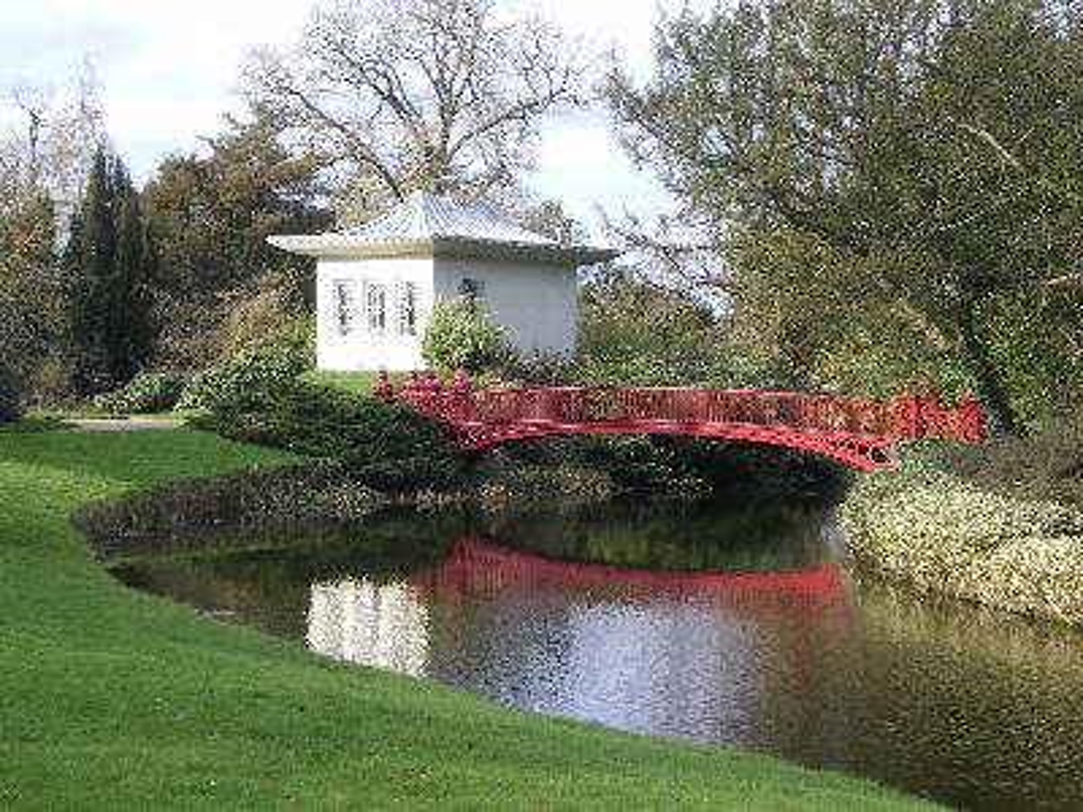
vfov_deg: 21.0
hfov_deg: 27.8
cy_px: 406
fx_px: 2190
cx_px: 542
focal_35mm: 70
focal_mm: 12.3
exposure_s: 1/100
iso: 50
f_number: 4.6
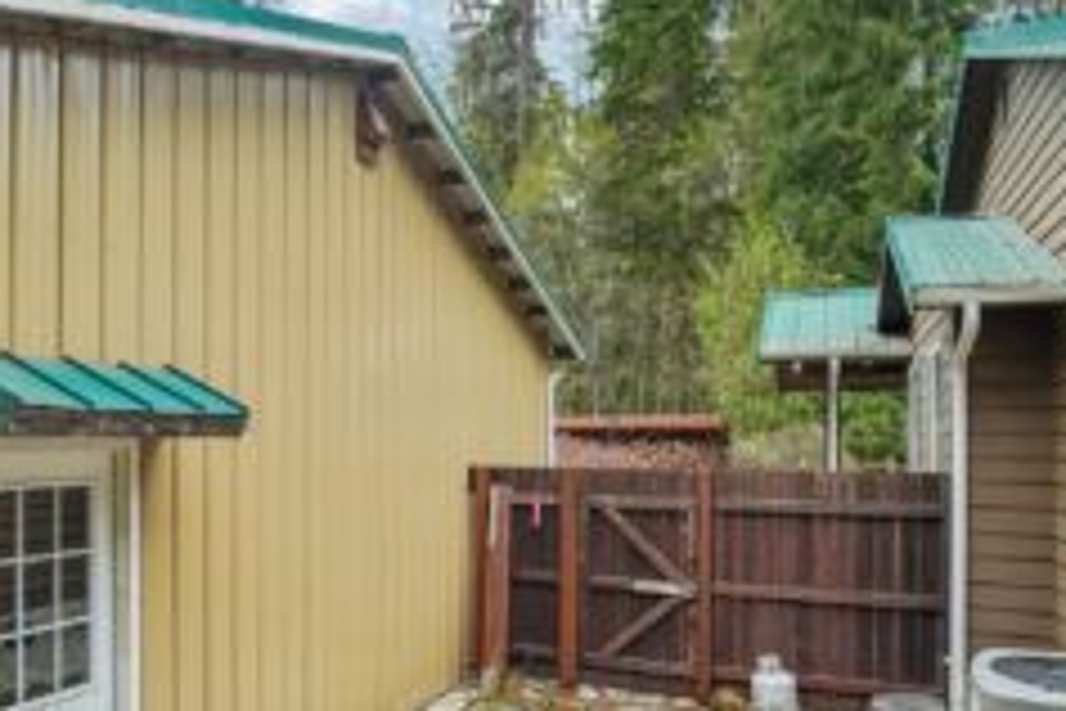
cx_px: 441
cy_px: 457
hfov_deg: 66.9
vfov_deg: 47.4
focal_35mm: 27
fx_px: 799
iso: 1600
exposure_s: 1/320
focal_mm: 16
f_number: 8
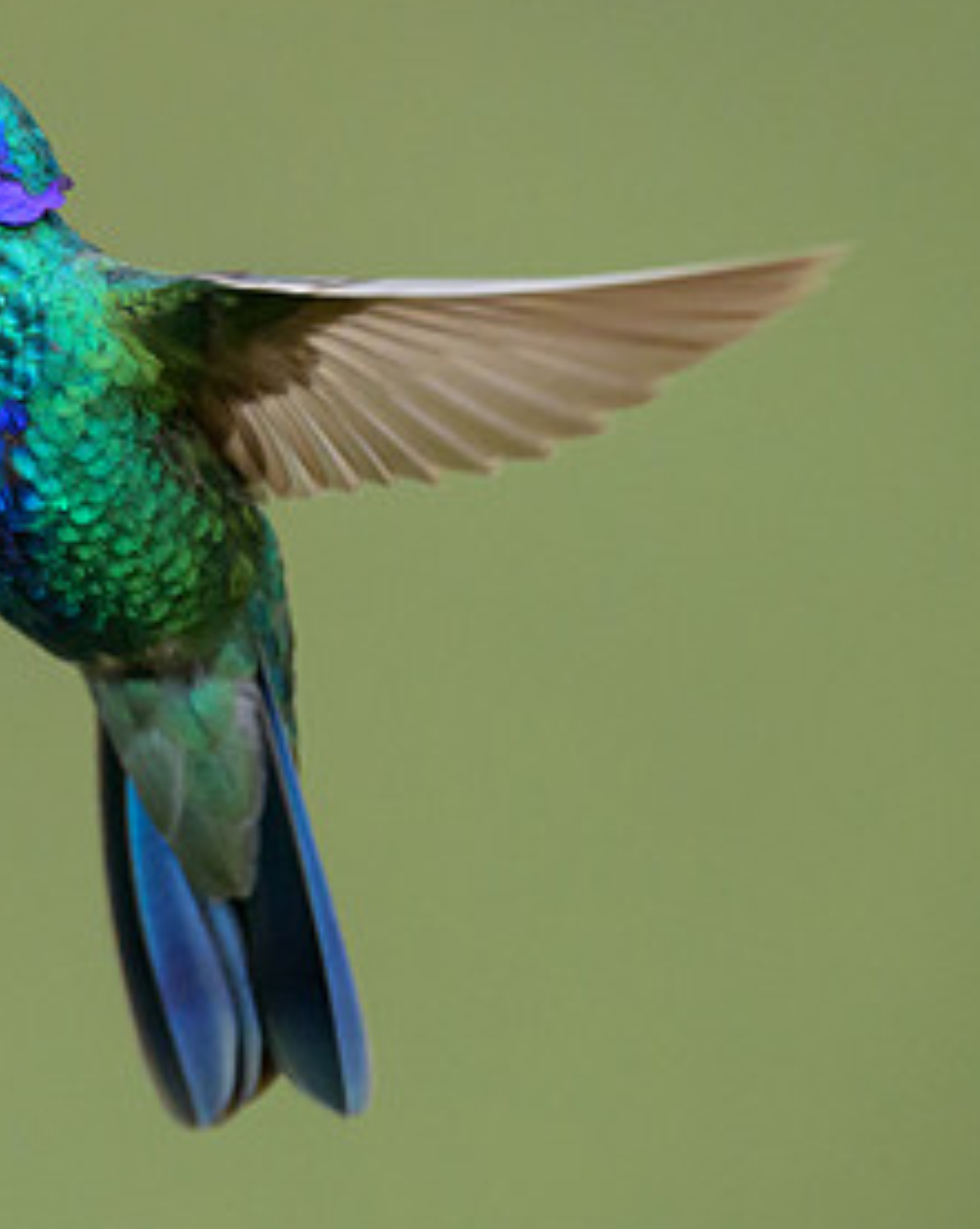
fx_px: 58540
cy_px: 315
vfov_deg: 1.2
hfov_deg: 1.0
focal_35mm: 1612
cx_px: -1460
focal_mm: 400
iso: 1800
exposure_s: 1/2500
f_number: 3.2
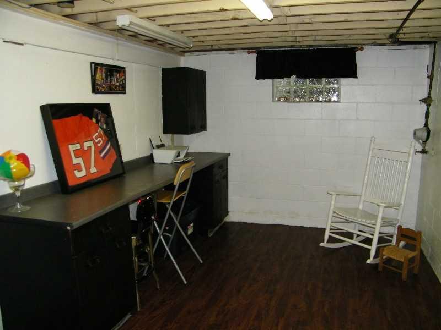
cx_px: 220
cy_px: 165
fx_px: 357
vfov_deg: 49.7
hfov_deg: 63.4
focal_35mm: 28
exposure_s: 1/30
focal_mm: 5
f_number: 3.5
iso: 200
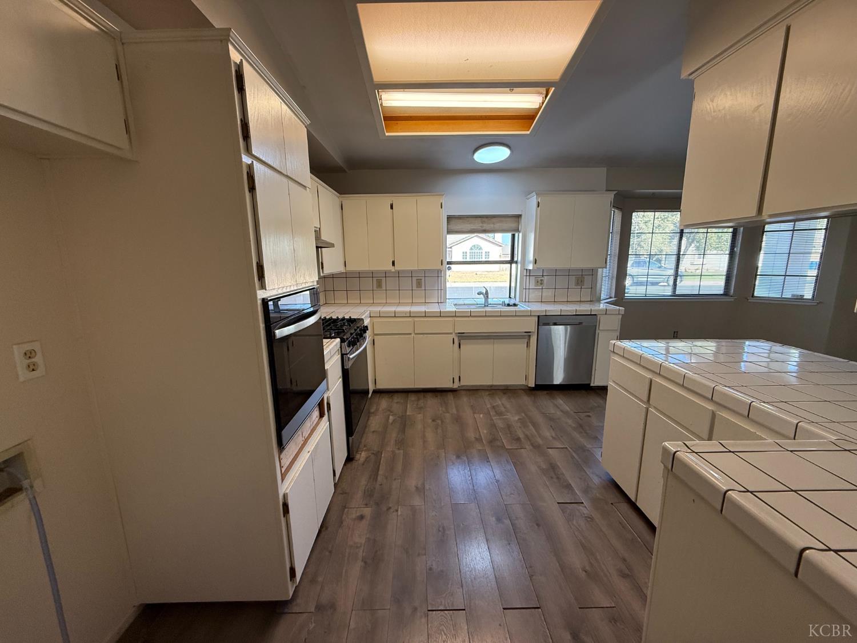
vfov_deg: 85.7
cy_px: 322
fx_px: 347
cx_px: 428
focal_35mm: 14
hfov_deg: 102.1
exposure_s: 1/120
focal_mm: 2.22
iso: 160
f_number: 2.2
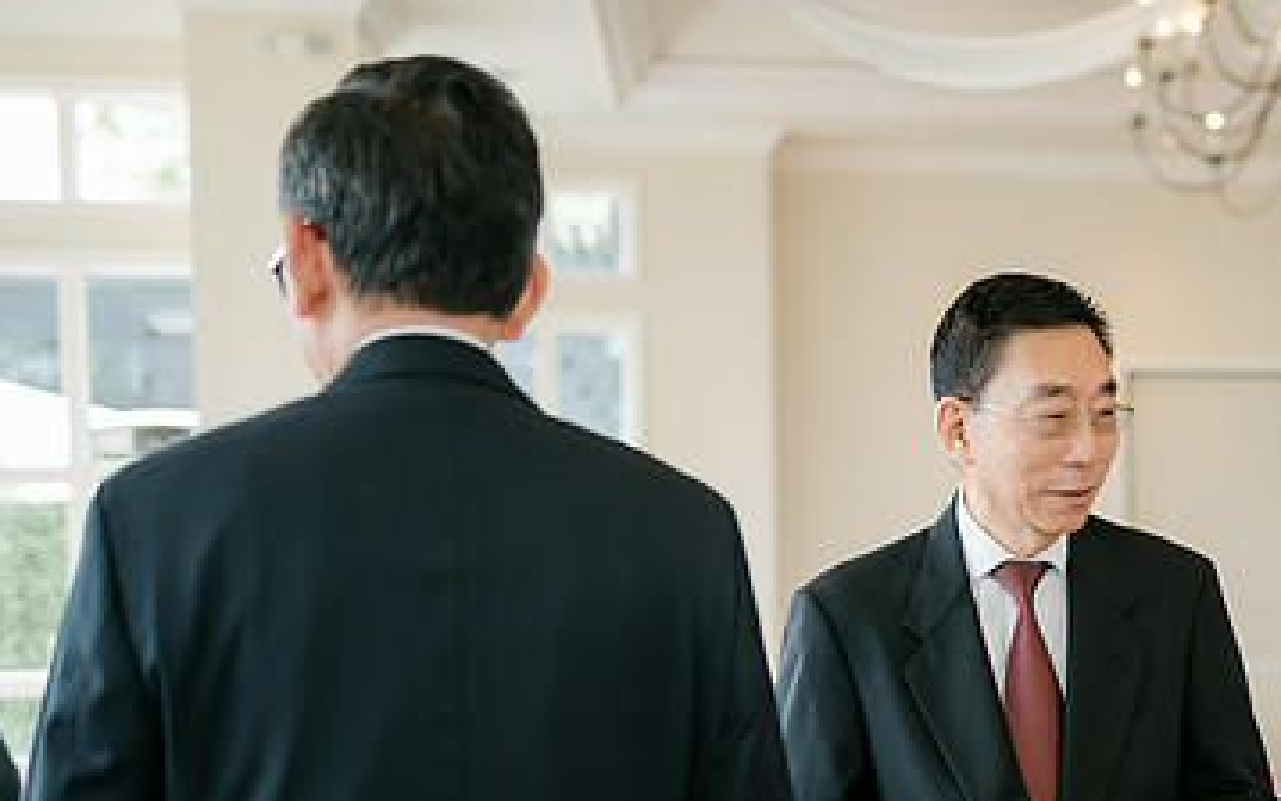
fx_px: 2060
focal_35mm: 59
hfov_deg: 33.5
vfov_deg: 21.6
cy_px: 687
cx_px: 1040
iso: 100
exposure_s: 1/320
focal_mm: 35
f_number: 1.4
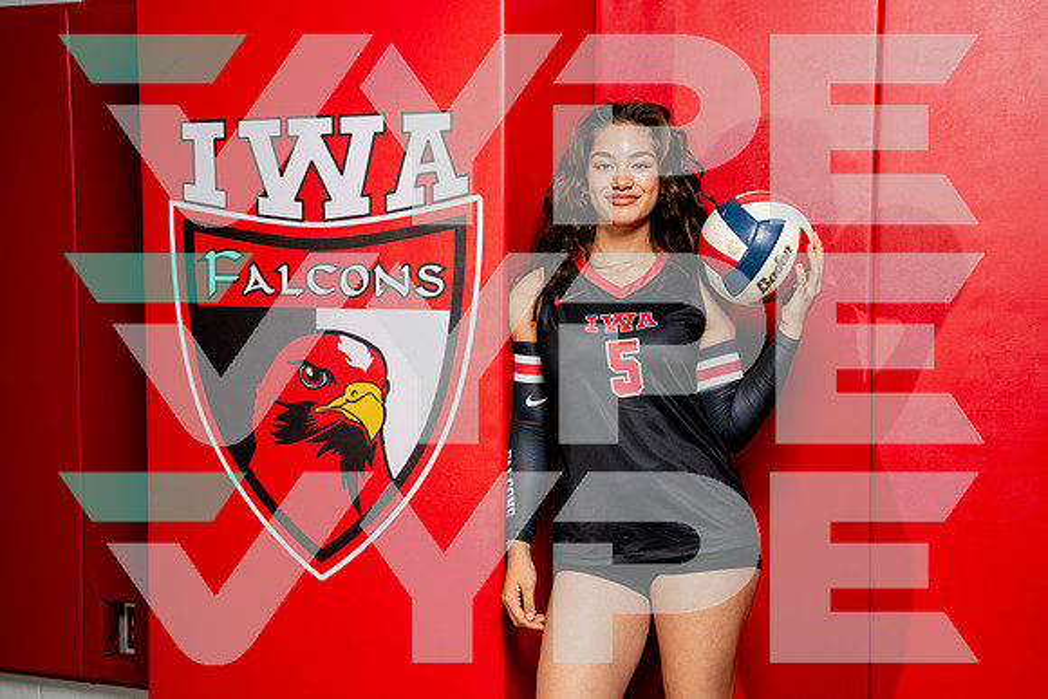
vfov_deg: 30.1
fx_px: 1299
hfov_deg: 43.9
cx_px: 524
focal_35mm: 45
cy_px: 350
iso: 200
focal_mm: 44
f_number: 5.6
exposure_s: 1/250
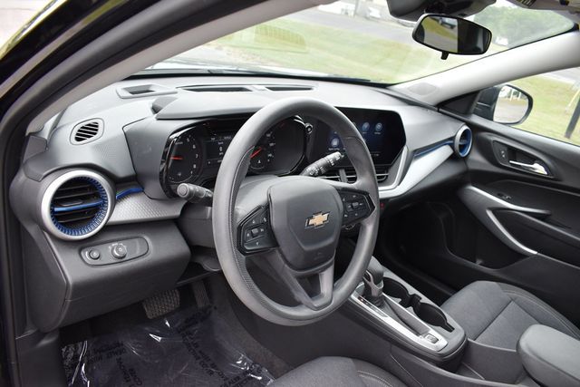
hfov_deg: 67.4
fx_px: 435
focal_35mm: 27
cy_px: 194
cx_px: 290
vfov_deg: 48.0
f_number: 5
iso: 400
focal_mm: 18
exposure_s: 1/250
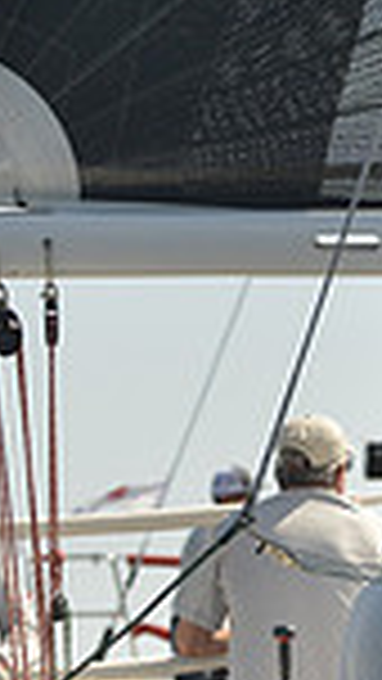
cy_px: 777
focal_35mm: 395
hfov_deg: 3.1
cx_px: 261
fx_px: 7109
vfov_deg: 5.4
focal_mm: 98
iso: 200
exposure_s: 1/1250
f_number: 2.8
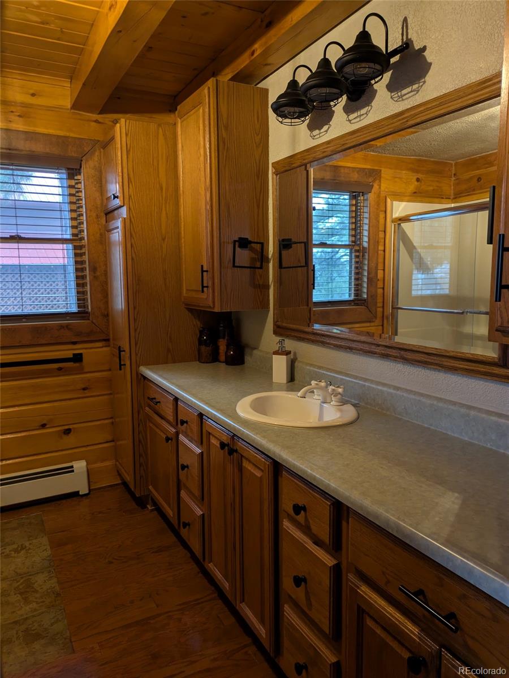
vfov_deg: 69.4
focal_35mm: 25
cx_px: 254
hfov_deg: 54.9
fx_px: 490
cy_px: 339
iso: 129
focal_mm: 5.43
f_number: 1.89
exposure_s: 1/24
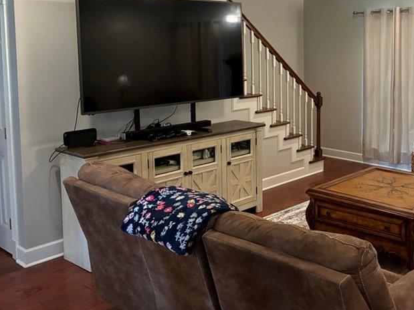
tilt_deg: -4.7
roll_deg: +0.1
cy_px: 91
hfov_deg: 42.1
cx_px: 325
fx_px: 514
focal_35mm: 43
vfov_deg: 33.1
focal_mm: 4.2
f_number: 1.64
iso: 200
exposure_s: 1/40
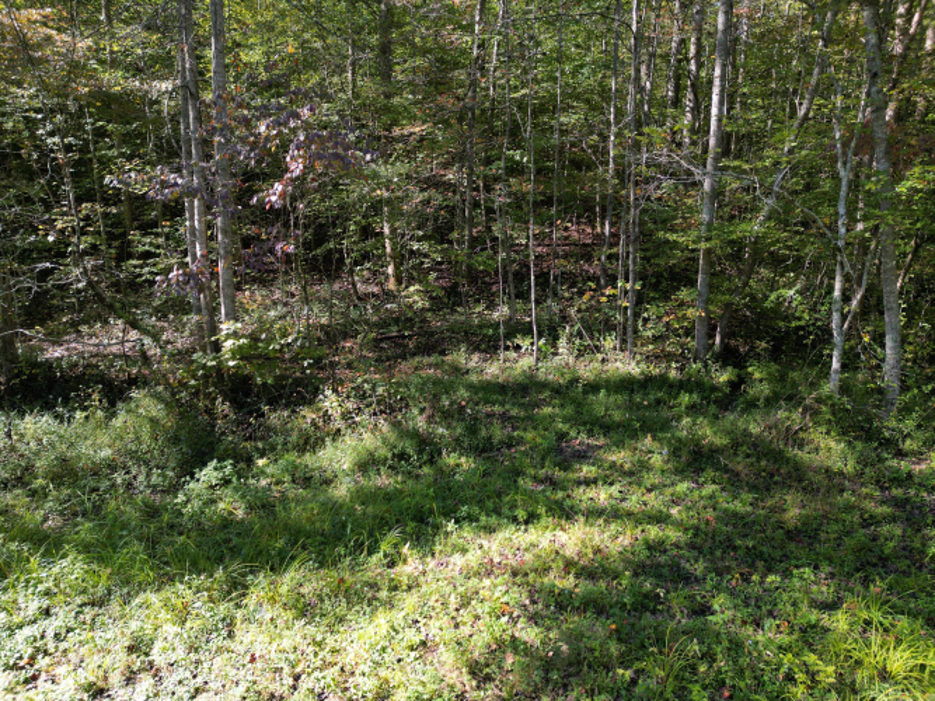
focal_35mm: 24
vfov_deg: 56.8
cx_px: 468
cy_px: 350
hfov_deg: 71.6
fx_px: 648
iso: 100
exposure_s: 1/350
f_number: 1.7
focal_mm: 6.72
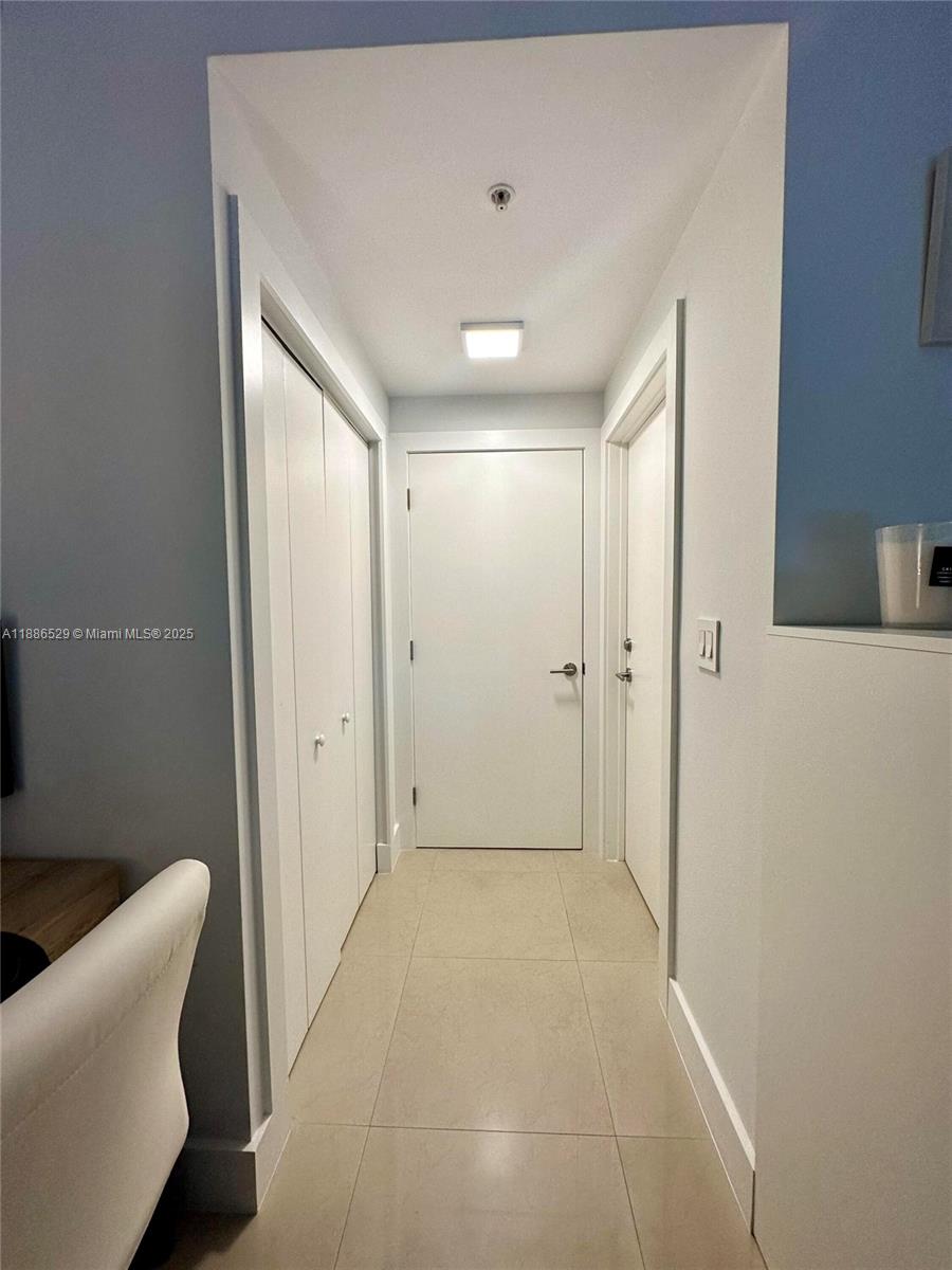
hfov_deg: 85.7
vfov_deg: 102.1
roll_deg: -0.1
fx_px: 513
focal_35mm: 14
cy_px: 635
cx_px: 476
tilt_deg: -3.6
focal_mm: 2.22
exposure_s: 1/120
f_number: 2.2
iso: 125
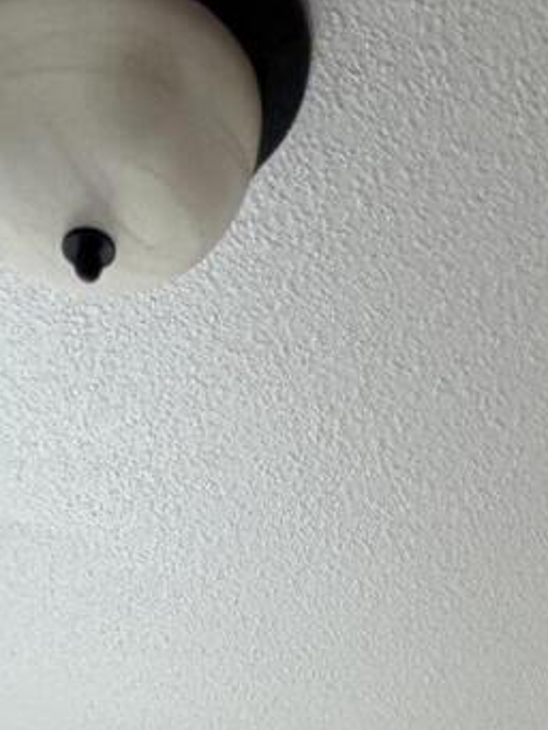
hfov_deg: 18.0
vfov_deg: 15.6
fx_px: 1730
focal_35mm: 82
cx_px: 253
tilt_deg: -6.2
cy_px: 1659
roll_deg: -0.7
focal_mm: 2.22
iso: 125
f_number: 2.2
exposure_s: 1/121
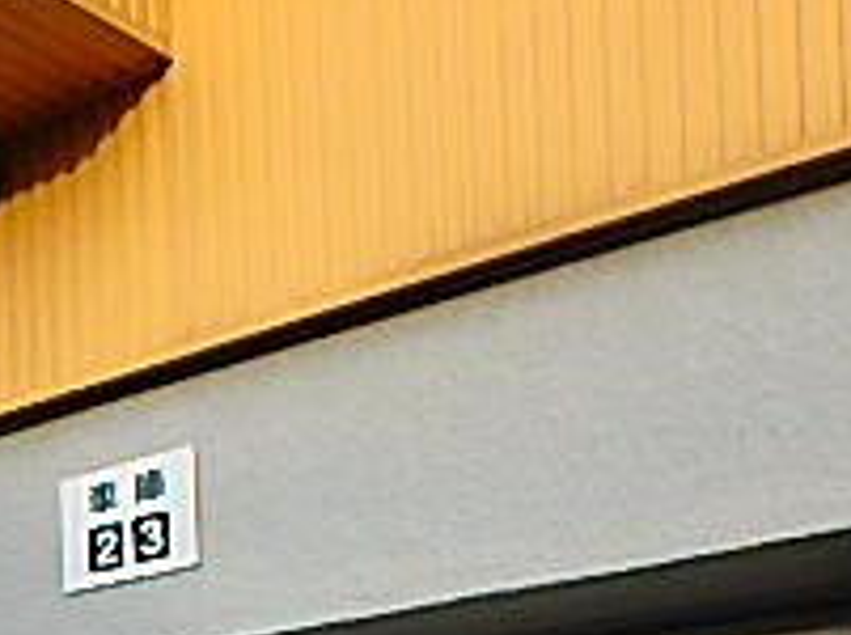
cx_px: 17
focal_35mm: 67
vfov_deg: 18.8
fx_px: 1644
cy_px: 995
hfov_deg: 27.5
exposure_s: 1/400
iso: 125
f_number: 3.5
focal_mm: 3.7
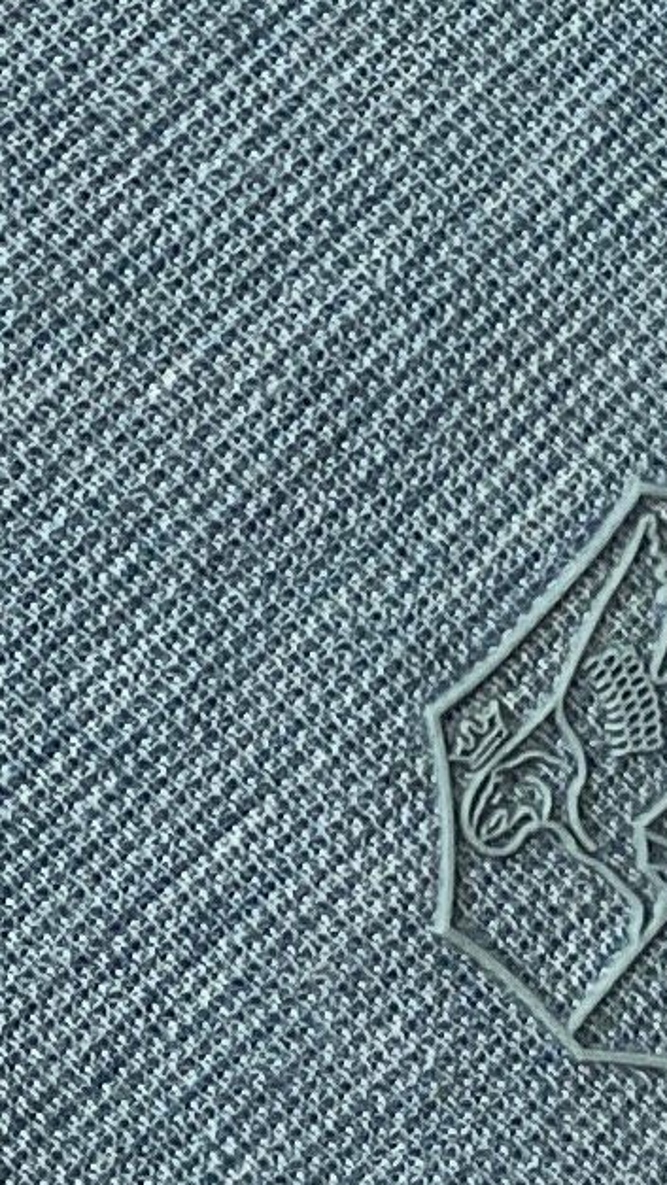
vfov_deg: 39.6
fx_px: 1571
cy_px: 952
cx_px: 754
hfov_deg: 22.5
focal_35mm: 50
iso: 100
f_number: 1.8
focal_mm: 4.25
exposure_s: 1/121
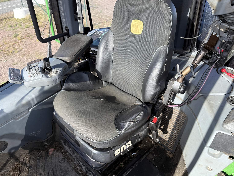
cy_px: 85
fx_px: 169
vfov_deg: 54.9
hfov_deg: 69.4
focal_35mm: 25
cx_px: 118
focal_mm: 6.76
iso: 80
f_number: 1.78
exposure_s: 1/849
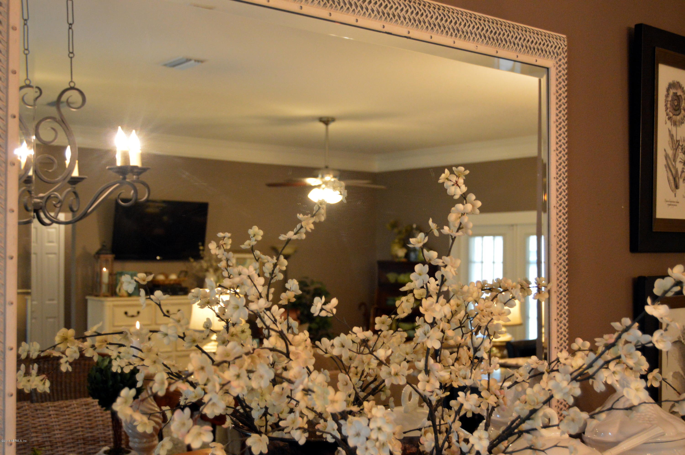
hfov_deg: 43.6
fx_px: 855
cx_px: 342
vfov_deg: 29.8
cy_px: 228
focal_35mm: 45
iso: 2000
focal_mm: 30
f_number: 4.2
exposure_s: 1/60
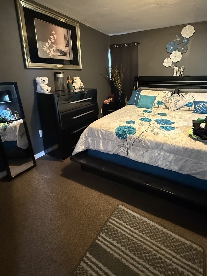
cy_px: 106
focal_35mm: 18
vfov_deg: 86.3
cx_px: 121
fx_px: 144
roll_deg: +0.7
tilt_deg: -12.5
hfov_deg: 71.1
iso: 1250
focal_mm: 2.22
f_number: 2.2
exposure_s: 1/40
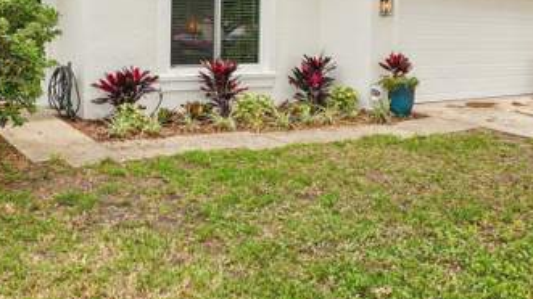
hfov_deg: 47.4
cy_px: 31
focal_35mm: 43
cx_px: 262
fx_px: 608
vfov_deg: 26.8
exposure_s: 1/25
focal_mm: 17
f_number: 11
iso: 100
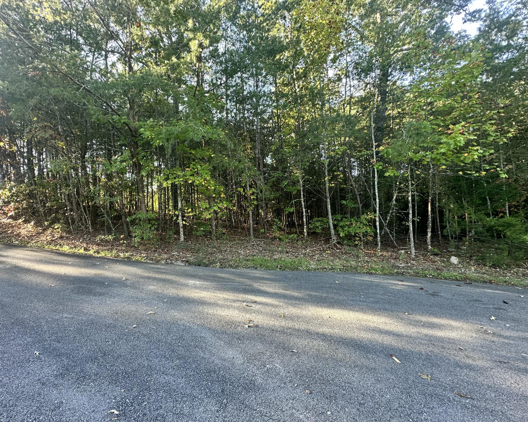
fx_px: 234
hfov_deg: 96.6
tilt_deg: +1.1
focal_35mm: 15
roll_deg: +3.1
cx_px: 242
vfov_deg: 84.0
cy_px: 206
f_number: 2.2
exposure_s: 1/99
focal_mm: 2.22
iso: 100
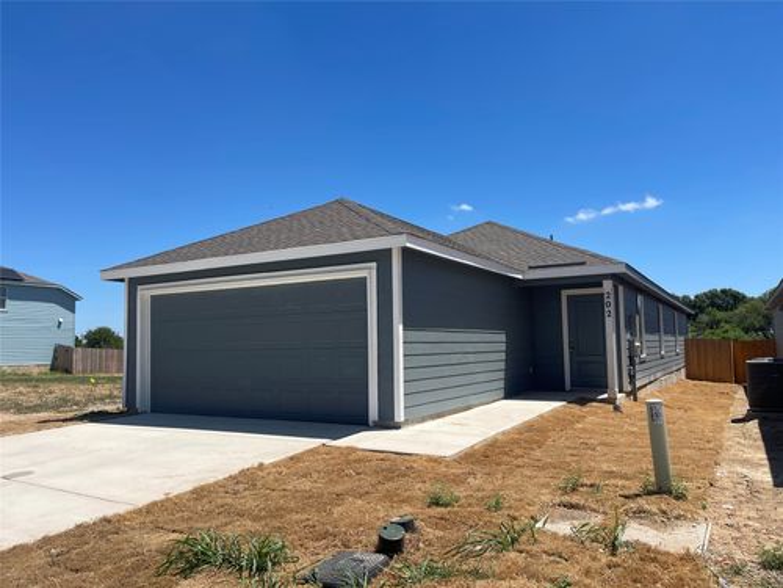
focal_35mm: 25
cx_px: 392
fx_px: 565
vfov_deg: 54.9
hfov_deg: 69.4
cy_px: 294
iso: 32
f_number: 1.6
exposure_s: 1/4717
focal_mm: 5.1
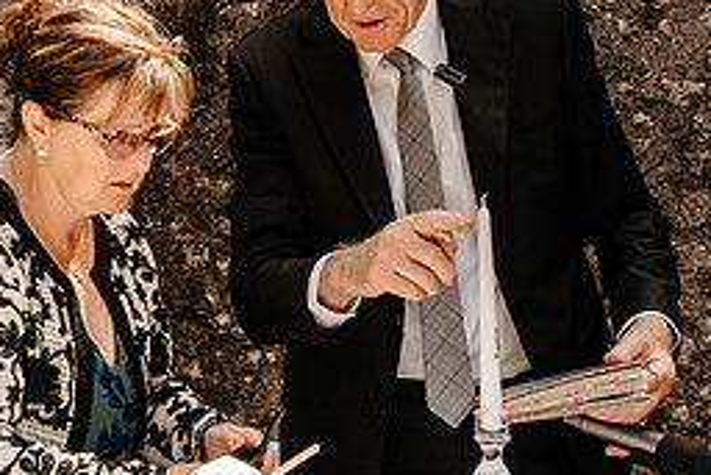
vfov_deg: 11.6
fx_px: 2332
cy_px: 174
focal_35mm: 118
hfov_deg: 17.0
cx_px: 31
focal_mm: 35
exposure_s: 1/320
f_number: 14
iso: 800
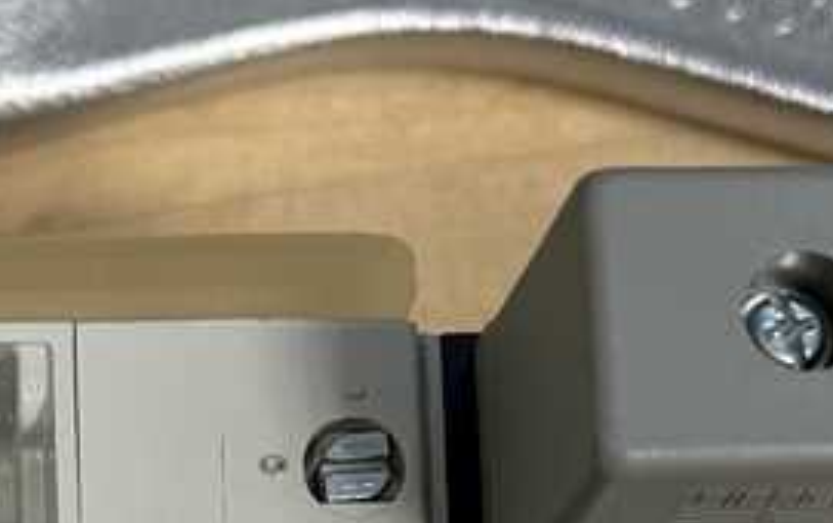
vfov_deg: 9.3
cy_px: 1148
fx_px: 2954
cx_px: -111
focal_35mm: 130
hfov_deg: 15.6
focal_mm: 5.7
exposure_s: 1/61
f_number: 1.5
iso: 64
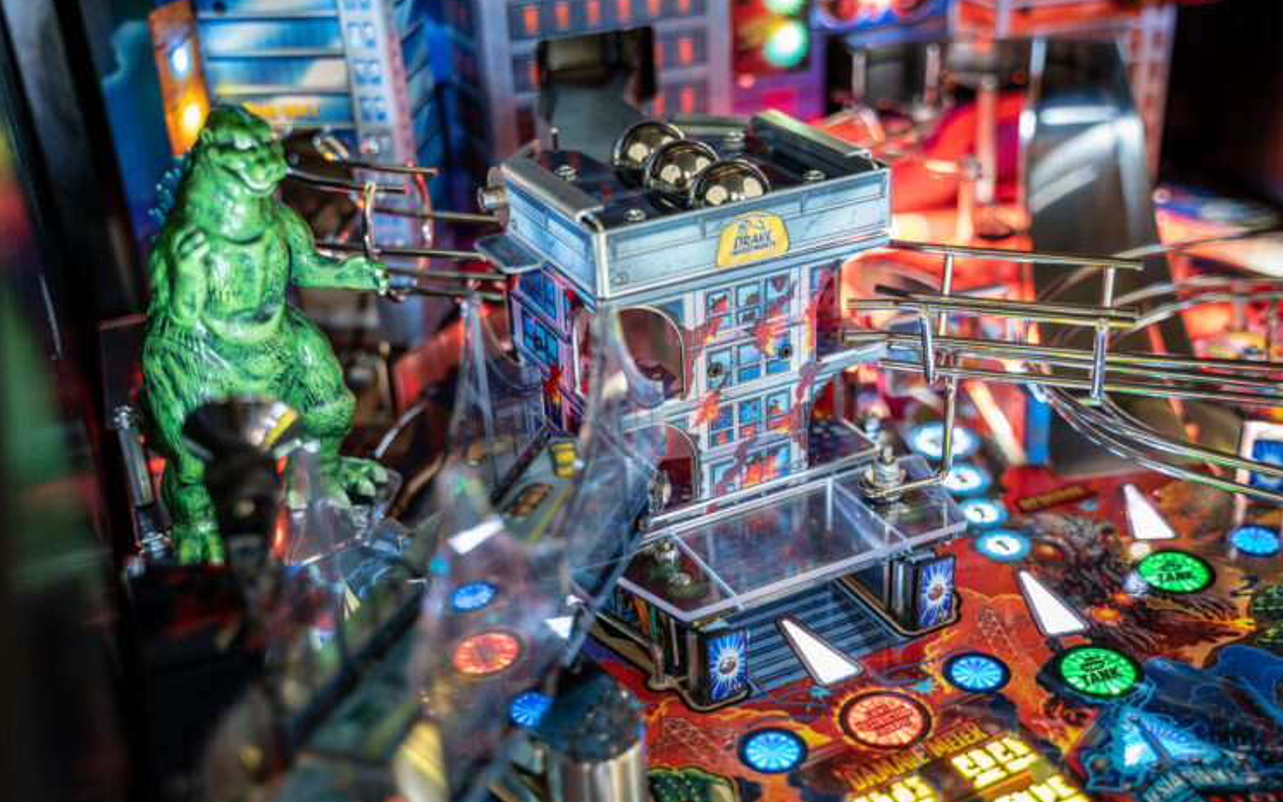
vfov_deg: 30.6
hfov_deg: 47.2
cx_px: 651
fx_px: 1469
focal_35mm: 42
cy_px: 401
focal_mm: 40
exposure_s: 1/80
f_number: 2.8
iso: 800
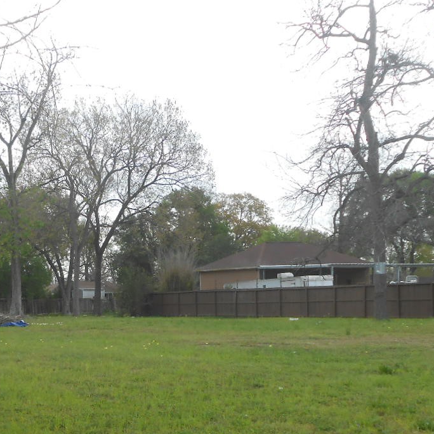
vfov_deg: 27.5
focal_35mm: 62
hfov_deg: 26.6
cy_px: 297
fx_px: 879
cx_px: 31
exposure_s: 1/320
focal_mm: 5.3
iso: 80
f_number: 3.8
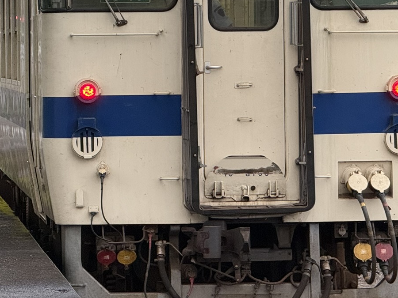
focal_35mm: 273
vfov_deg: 5.4
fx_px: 3139
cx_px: 211
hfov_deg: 7.3
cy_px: 79
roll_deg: +0.6
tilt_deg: -0.4
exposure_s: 1/85
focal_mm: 15.66
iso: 250
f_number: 2.8
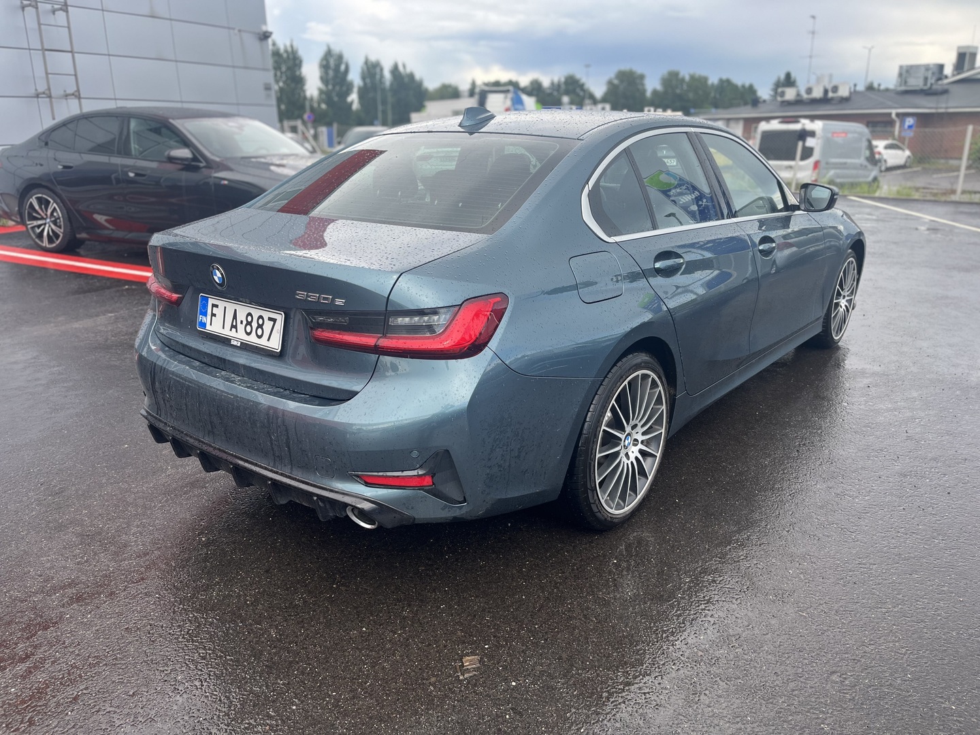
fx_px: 736
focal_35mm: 26
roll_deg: +0.9
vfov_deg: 53.1
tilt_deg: -18.2
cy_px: 368
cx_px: 490
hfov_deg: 67.3
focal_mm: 5.1
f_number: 1.6
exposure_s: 1/696
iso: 50
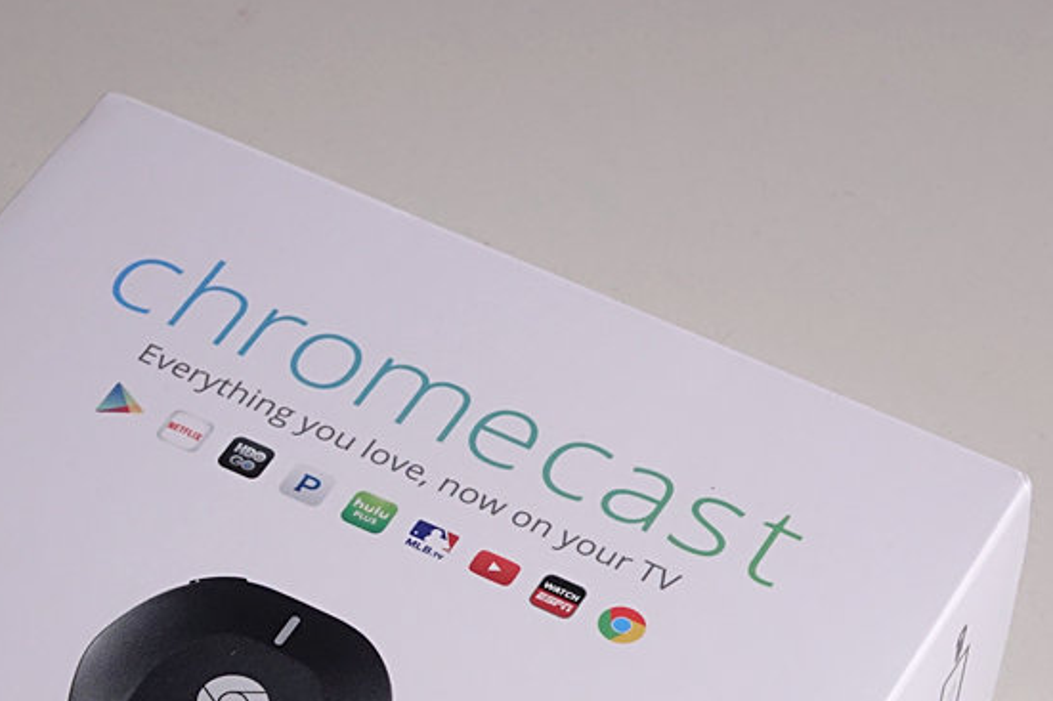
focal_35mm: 172
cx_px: 279
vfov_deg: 7.9
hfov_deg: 11.9
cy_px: 747
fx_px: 5029
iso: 800
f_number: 8
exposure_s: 1/125
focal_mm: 28.93
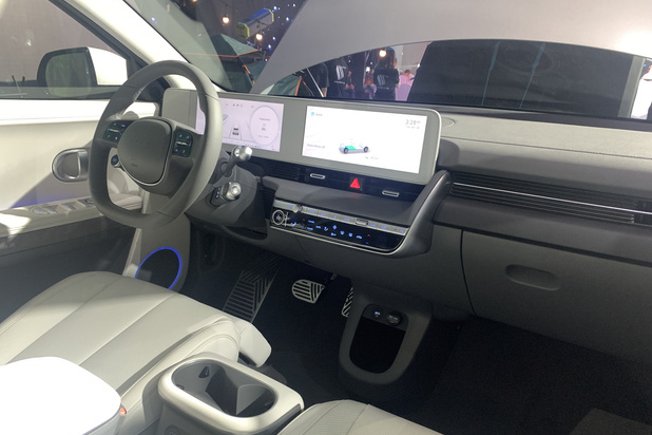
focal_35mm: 28
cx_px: 330
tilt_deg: -16.5
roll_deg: -1.7
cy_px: 222
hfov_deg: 65.5
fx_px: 507
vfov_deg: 46.4
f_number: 1.8
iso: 250
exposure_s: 1/50
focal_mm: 4.25
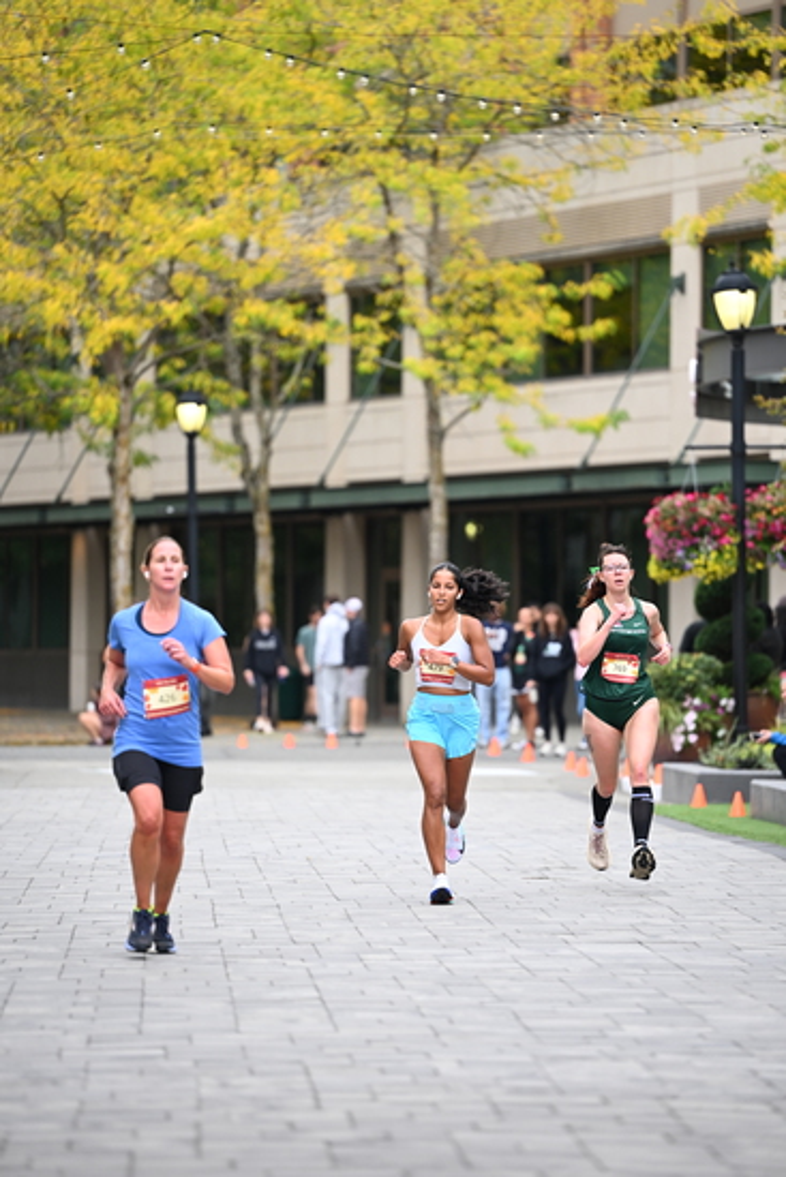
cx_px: 393
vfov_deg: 11.7
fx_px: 5727
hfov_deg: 7.9
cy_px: 588
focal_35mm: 175
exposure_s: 1/1600
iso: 640
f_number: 2.8
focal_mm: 175
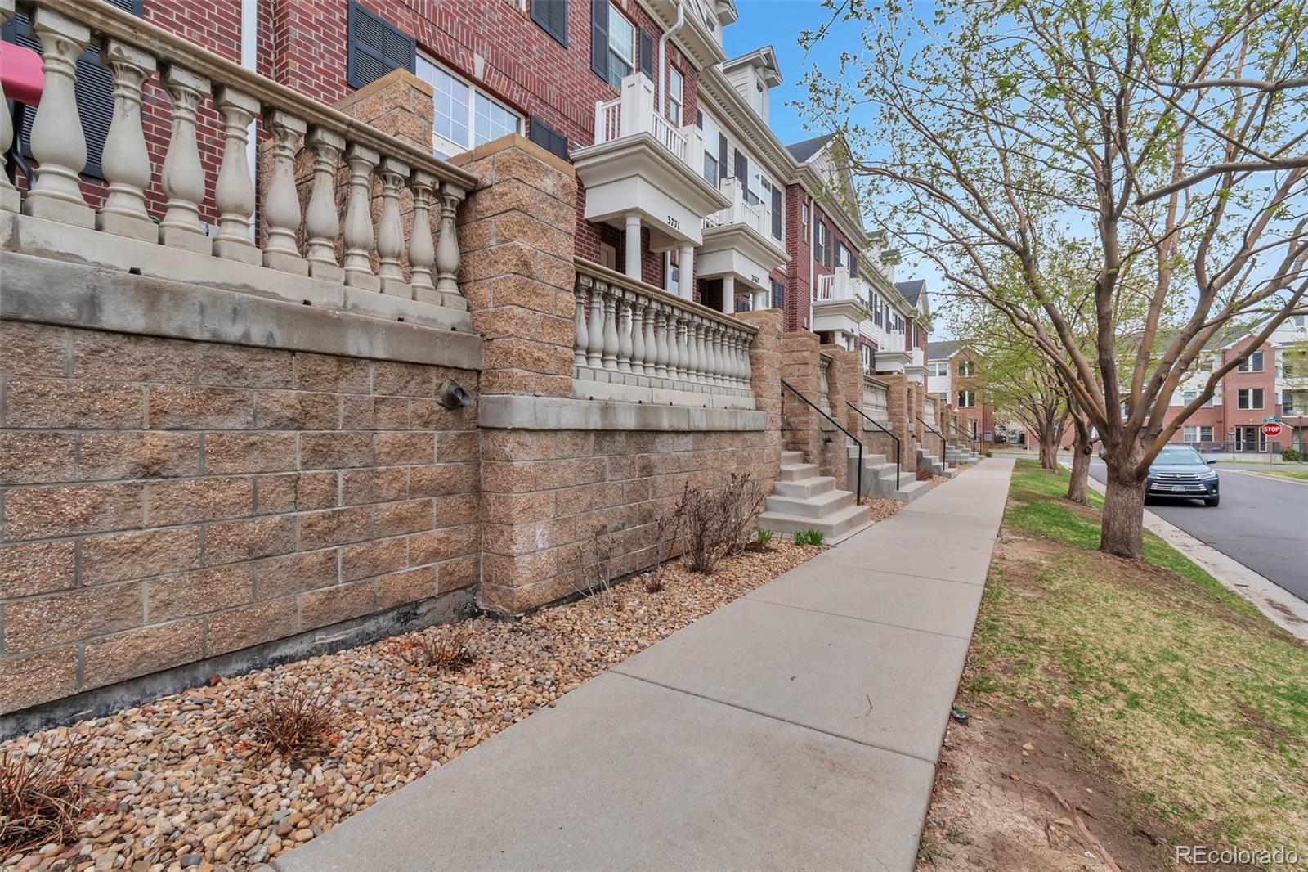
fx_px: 545
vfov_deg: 77.3
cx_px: 654
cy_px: 436
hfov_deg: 100.4
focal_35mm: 15
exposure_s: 1/30
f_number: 16
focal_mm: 10
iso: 125
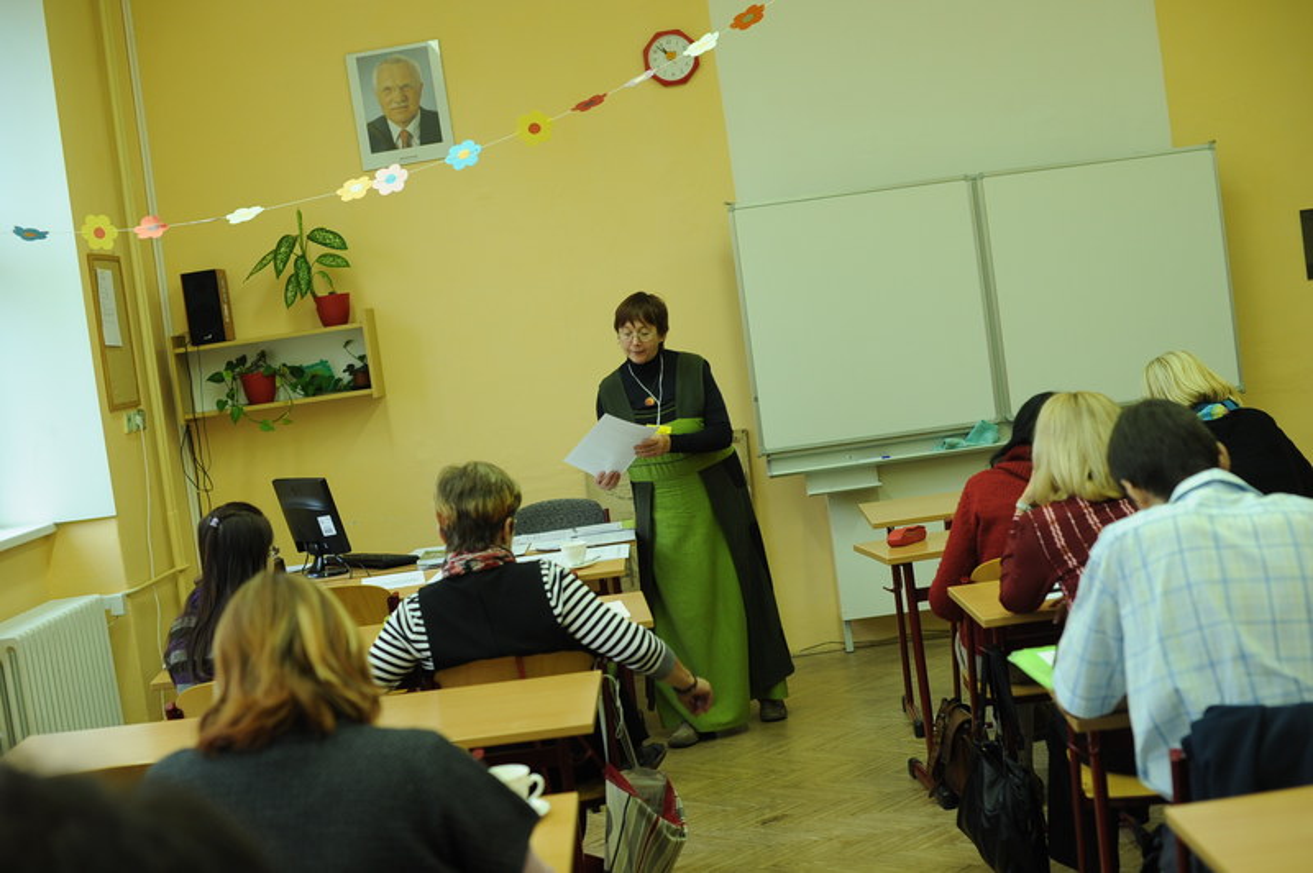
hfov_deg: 39.6
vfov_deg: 26.9
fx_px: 1822
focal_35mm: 50
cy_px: 436
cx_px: 656
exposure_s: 1/200
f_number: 3.2
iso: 1250
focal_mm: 50
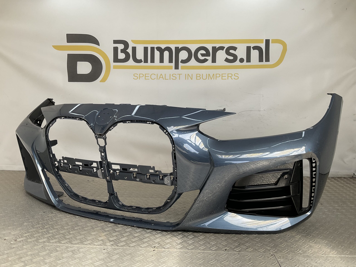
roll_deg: -1.6
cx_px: 178
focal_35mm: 29
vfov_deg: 48.2
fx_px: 298
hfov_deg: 61.7
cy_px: 134
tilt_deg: -5.9
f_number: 1.8
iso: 16
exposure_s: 1/310
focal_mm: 3
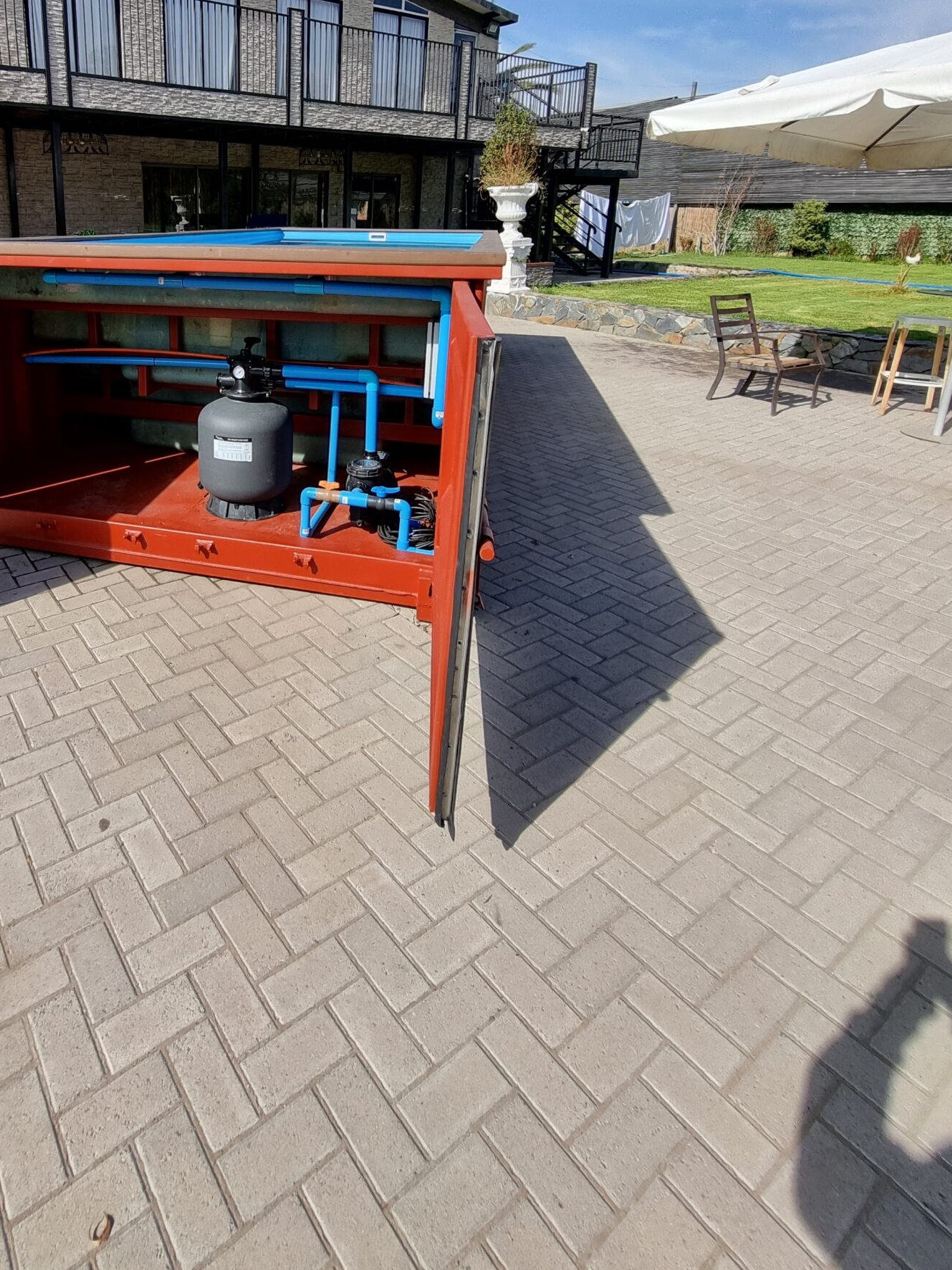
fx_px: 697
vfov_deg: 80.8
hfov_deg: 66.1
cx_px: 287
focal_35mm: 19
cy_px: 387
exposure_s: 1/860
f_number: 2.2
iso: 50
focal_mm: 1.74
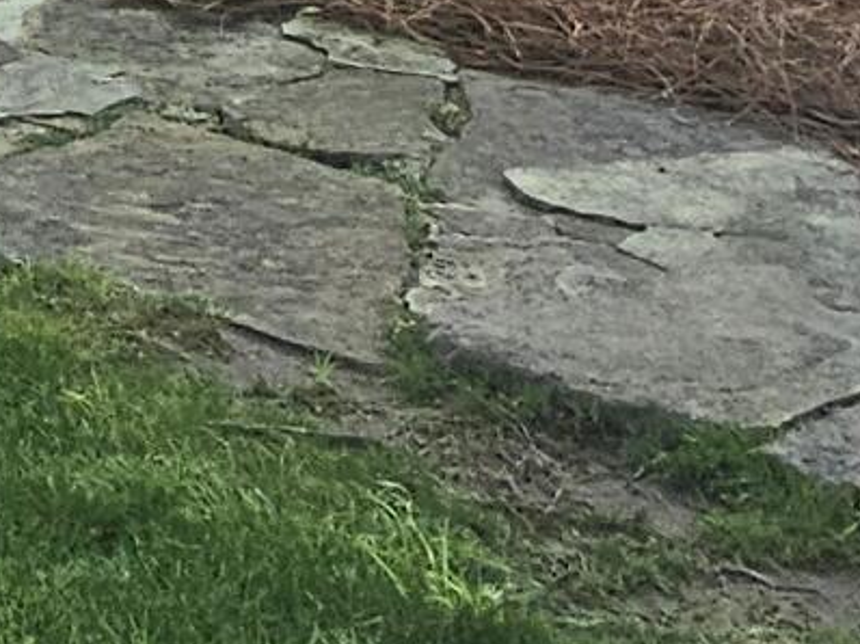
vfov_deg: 11.9
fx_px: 2433
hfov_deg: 18.5
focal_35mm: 98
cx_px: -281
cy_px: -953
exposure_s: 1/476
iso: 50
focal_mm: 2.2
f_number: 2.2
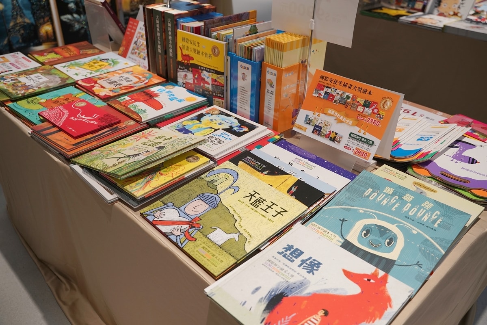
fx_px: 433
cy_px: 162
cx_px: 244
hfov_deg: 58.7
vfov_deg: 41.1
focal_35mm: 32
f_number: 4
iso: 640
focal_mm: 32
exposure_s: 1/160
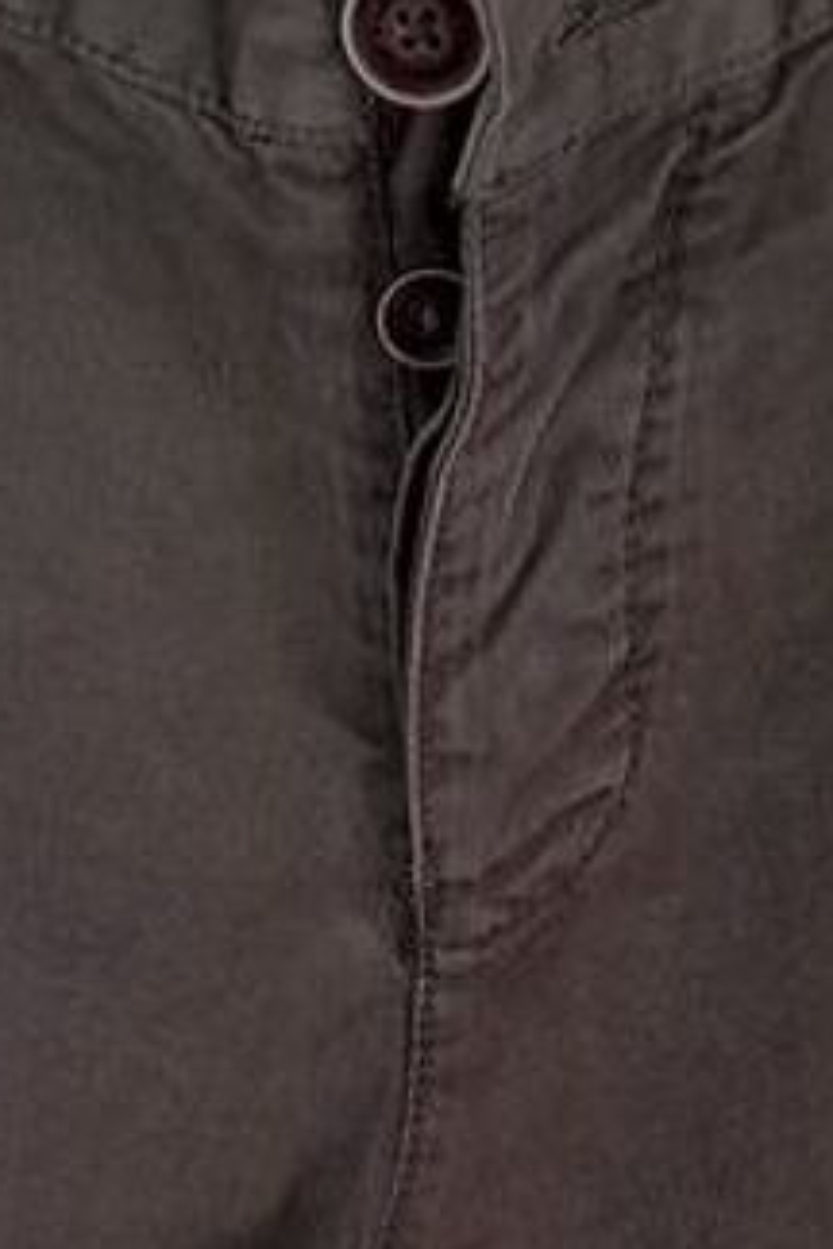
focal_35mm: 107
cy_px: 1451
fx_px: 3714
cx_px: 393
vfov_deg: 18.2
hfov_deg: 12.8
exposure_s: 1/50
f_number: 2
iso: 25
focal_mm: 4.6
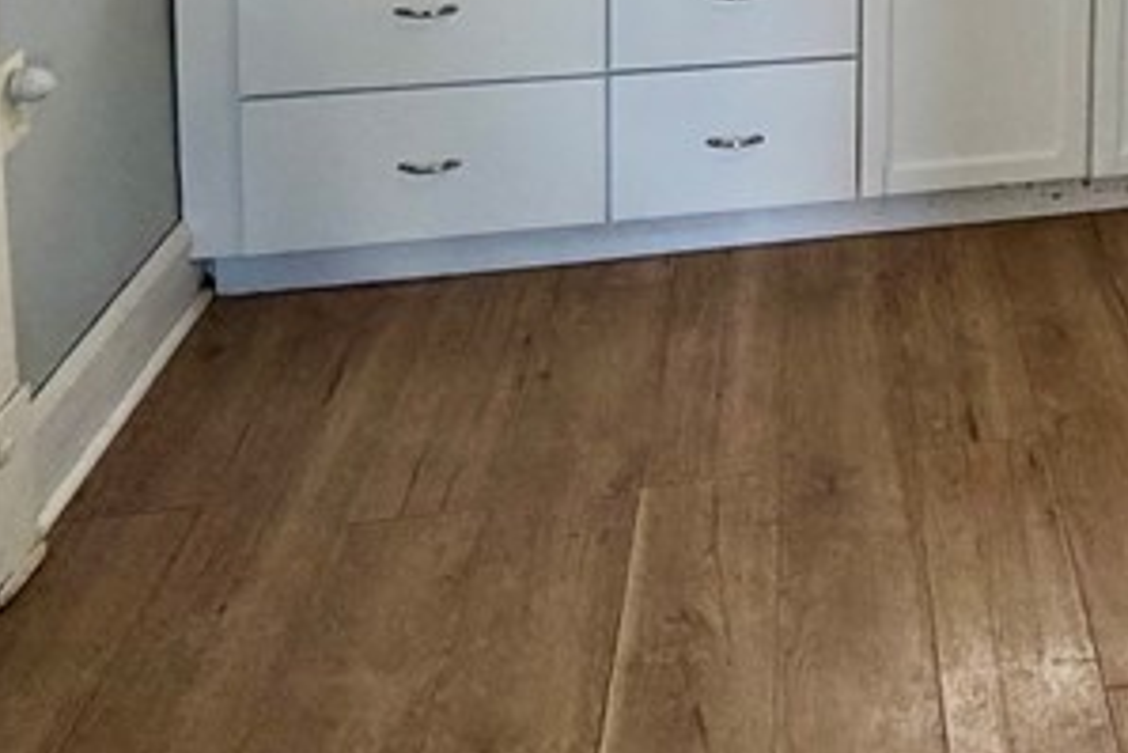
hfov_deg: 34.9
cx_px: 1196
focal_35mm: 50
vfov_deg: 22.1
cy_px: -394
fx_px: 1567
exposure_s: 1/60
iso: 320
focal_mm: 2.22
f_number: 2.2
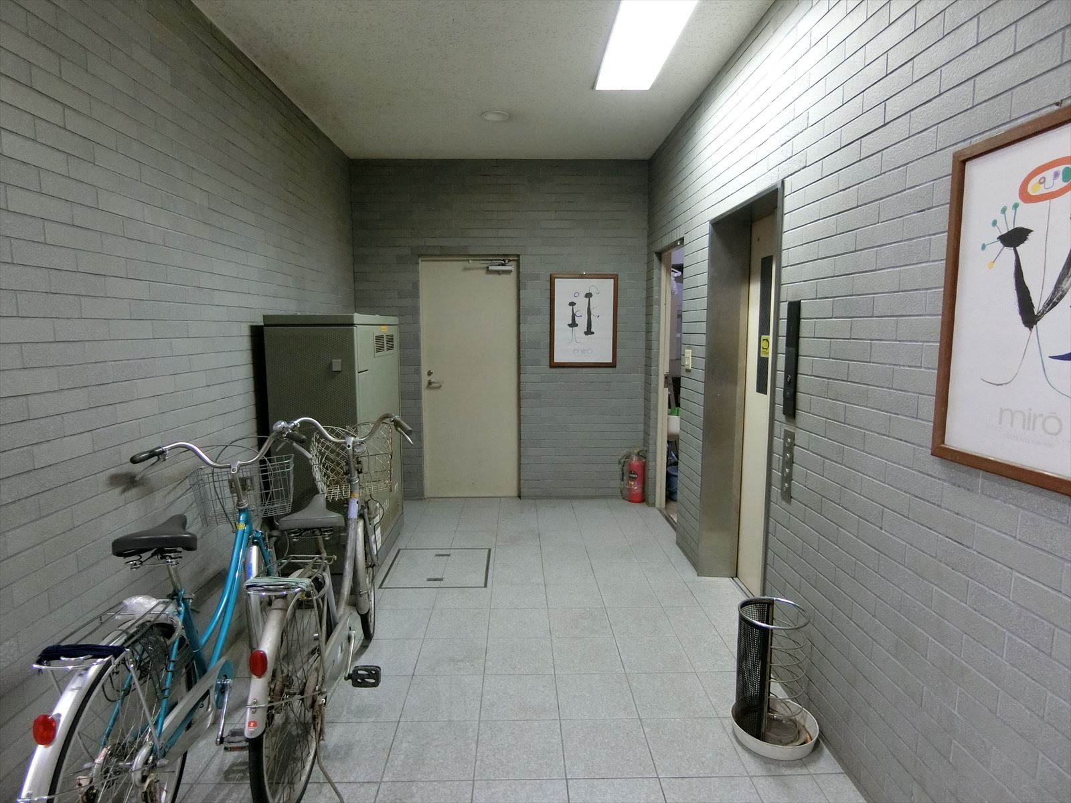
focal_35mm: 19
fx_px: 588
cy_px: 402
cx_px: 536
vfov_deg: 68.7
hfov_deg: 84.7
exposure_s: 1/30
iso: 500
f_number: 2.7
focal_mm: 4.06
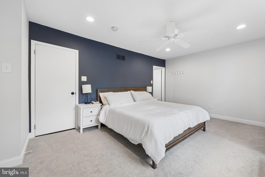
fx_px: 103
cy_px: 88
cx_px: 132
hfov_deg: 104.2
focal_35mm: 14
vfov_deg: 81.3
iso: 250
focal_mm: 14
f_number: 9
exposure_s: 1/15
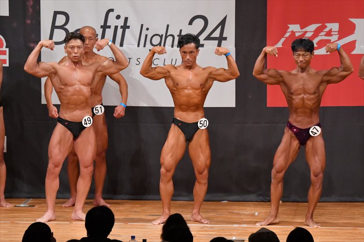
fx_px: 2577
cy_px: 121
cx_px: 182
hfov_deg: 8.1
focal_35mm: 255
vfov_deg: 5.4
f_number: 5.6
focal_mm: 170
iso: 8000
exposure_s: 1/400
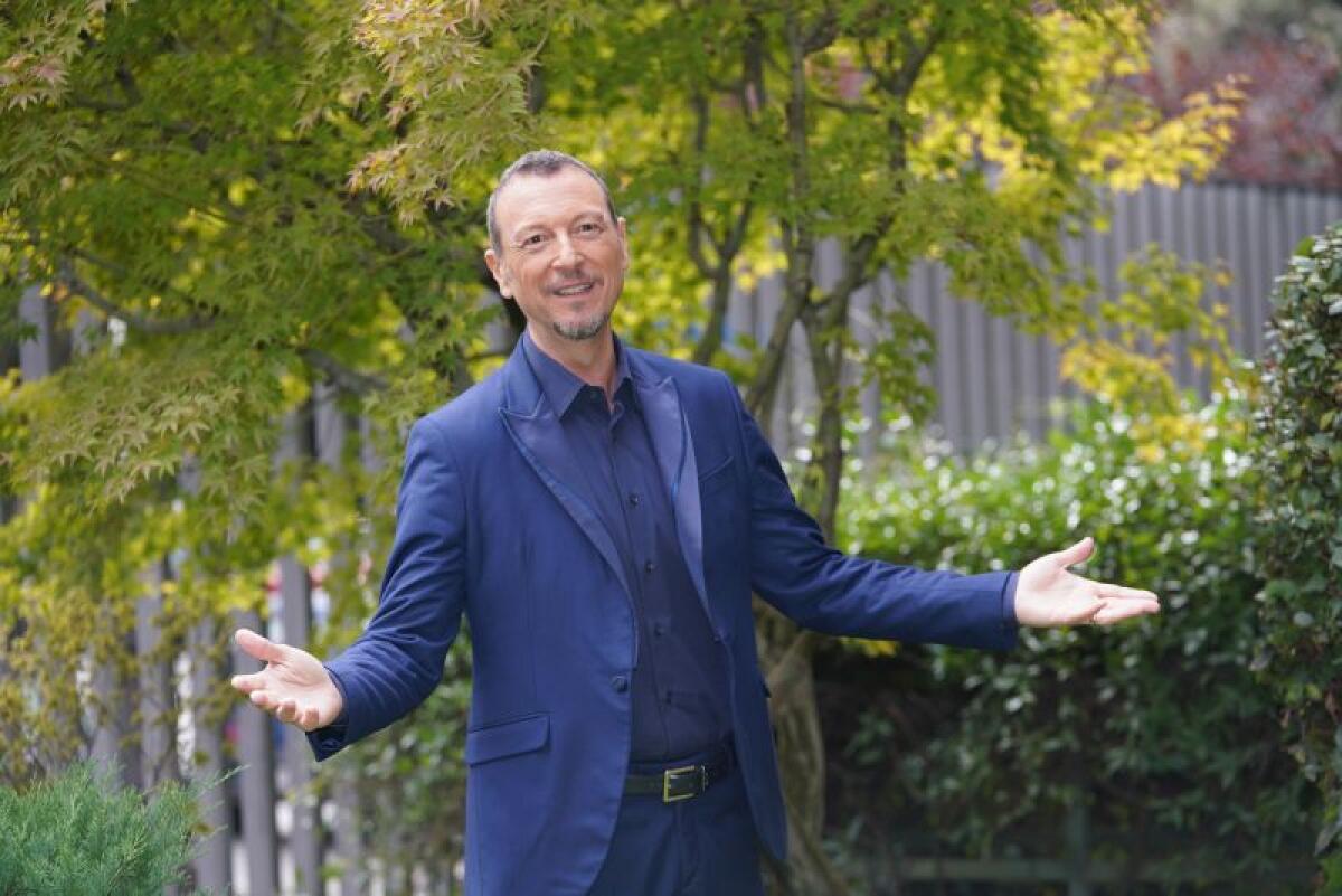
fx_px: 4251
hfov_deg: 17.9
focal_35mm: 114
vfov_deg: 12.0
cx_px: 671
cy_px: 448
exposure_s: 1/125
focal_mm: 114
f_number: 4
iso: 200
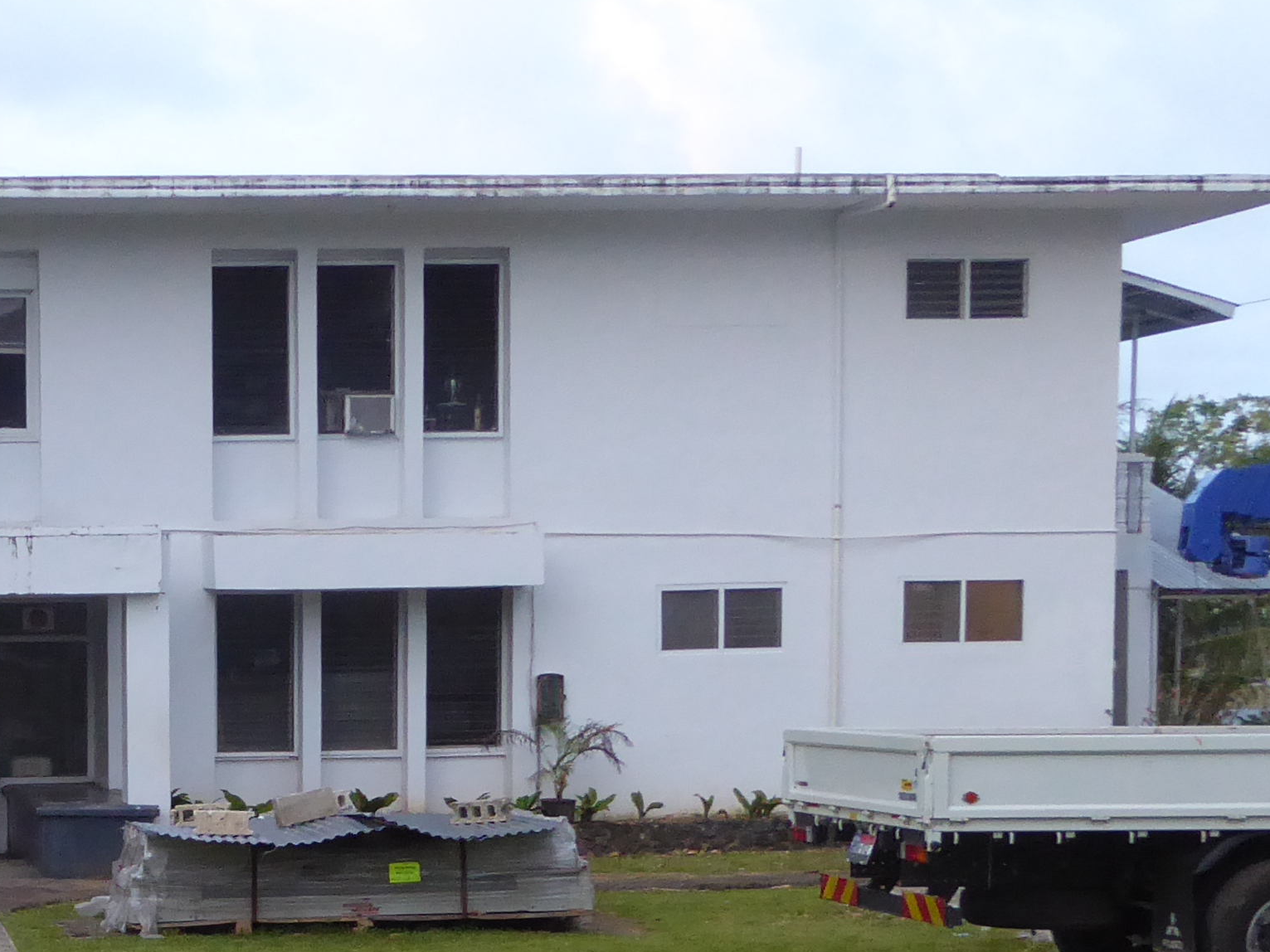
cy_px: 861
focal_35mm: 81
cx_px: -76
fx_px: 2972
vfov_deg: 17.9
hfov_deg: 22.9
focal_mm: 5.4
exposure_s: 1/60
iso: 400
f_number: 3.5
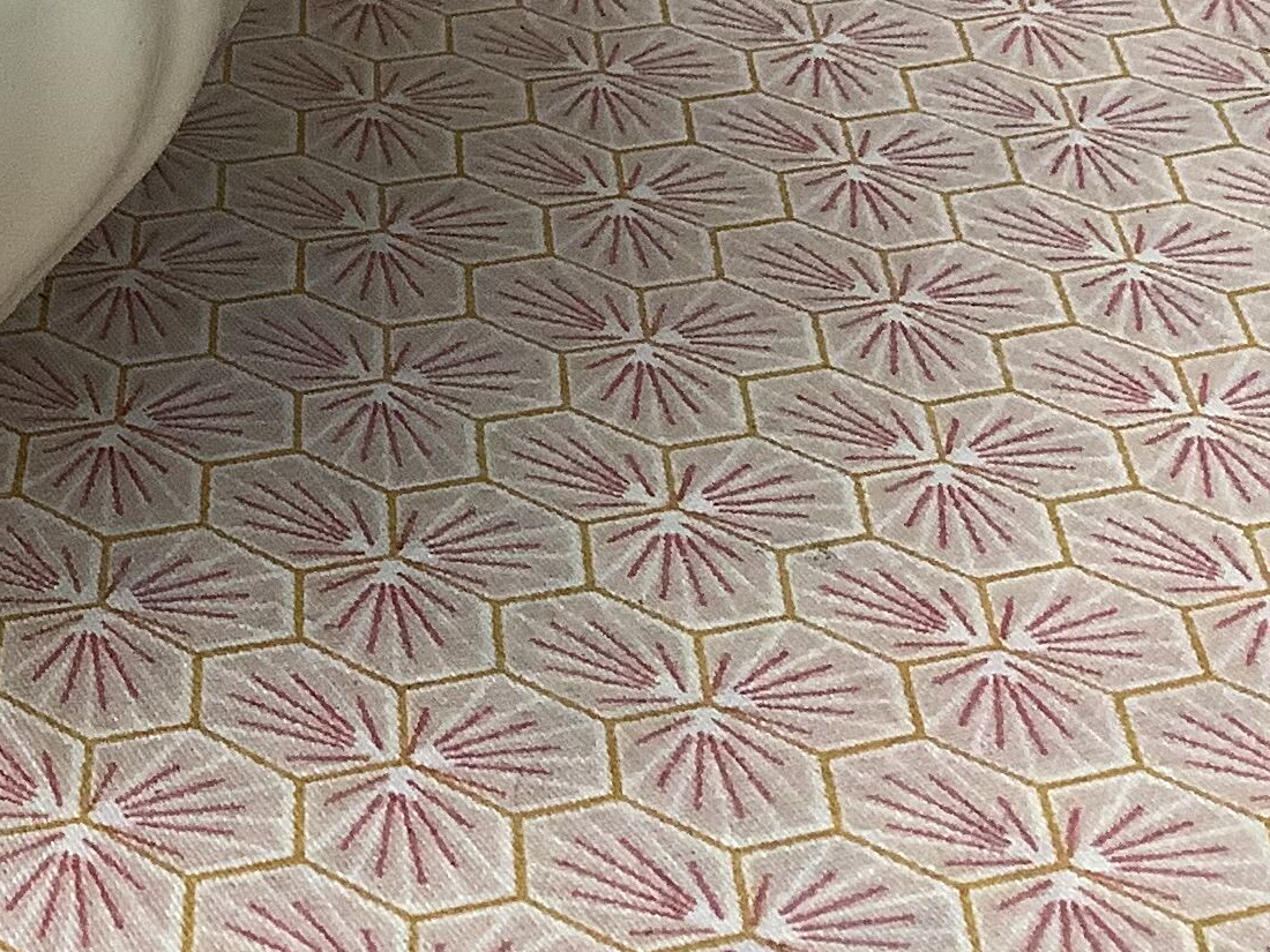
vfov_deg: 15.3
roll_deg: -0.5
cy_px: -267
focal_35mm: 92
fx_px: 3375
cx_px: -448
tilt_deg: -18.1
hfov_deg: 19.4
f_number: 2.4
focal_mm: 3.3
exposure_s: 1/120
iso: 100
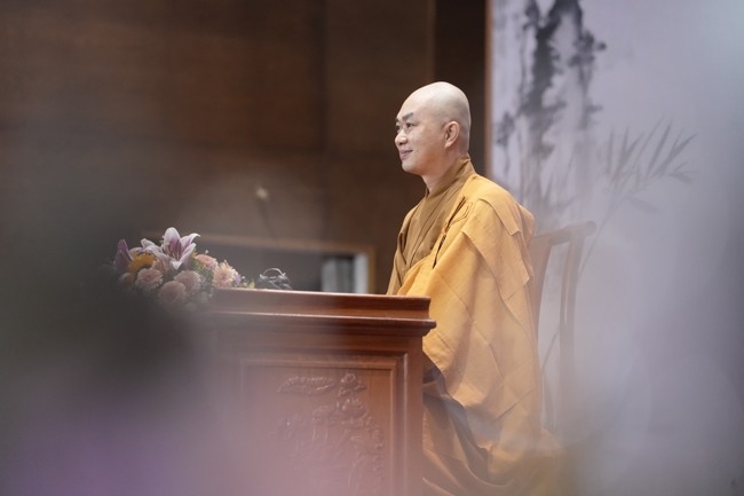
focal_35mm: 143
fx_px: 2954
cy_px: 248
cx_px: 372
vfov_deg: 9.6
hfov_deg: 14.4
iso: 4000
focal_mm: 143
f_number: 2.8
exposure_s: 1/250
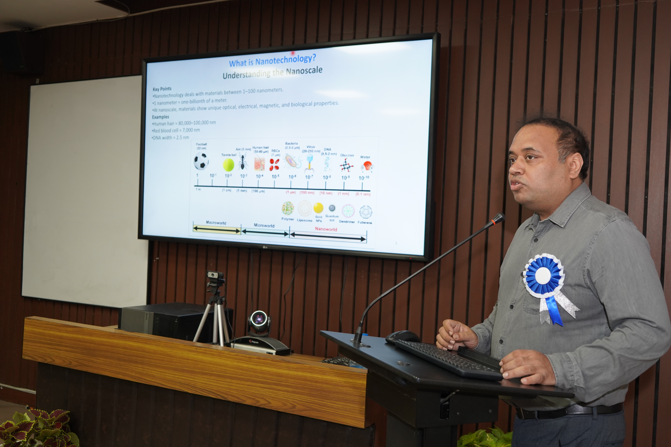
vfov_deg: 36.9
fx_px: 671
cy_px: 224
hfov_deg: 53.1
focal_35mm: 36
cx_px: 336
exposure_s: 1/160
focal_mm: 36
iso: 1600
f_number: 4
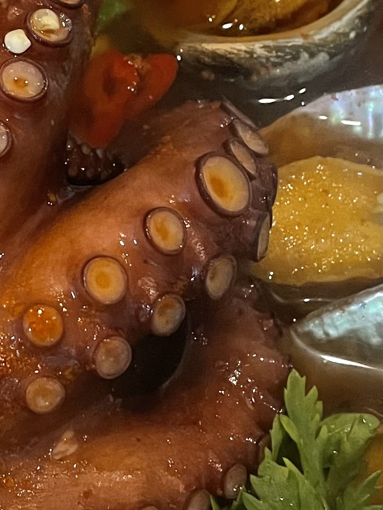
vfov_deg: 21.3
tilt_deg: -64.1
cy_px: 191
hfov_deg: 15.8
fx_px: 1357
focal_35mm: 92
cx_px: 17
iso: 400
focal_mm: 4.2
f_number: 1.6
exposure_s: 1/60
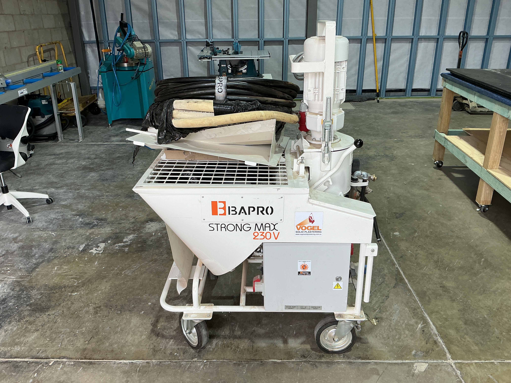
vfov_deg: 48.2
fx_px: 428
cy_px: 192
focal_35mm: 29
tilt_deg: -22.8
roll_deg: +0.0
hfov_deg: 61.7
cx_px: 256
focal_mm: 3
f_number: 1.8
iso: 20
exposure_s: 1/100
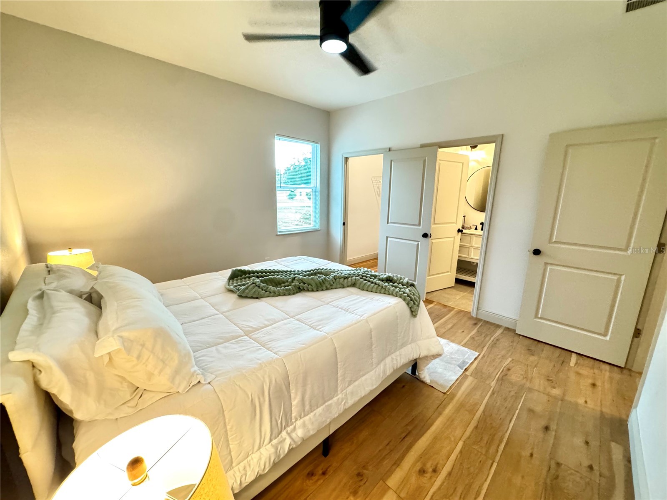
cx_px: 334
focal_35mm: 14
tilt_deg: -11.7
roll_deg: -0.7
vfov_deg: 85.7
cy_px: 250
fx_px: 270
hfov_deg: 102.1
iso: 640
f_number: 2.2
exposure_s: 1/60
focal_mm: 2.22
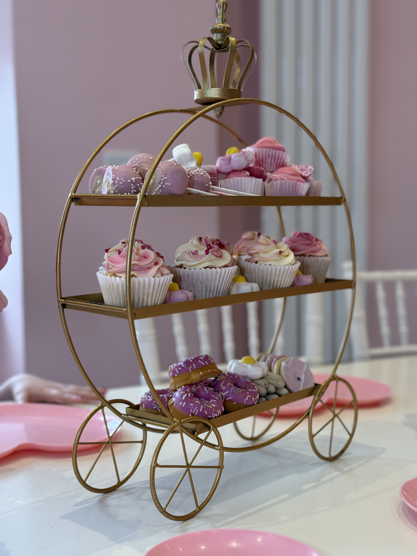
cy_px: 278
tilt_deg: -4.3
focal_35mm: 48
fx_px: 771
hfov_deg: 30.3
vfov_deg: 39.7
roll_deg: +1.0
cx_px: 208
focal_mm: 6.76
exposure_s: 1/100
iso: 64
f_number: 1.78
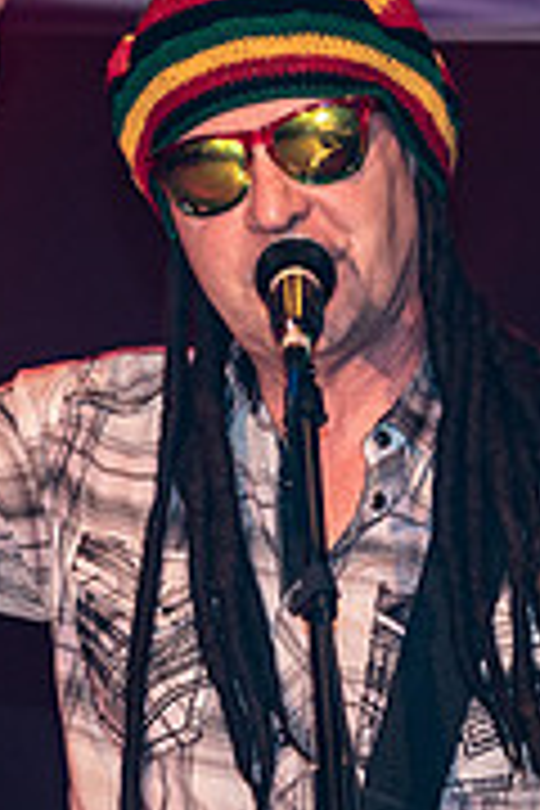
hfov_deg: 3.1
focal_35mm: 437
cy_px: 570
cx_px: 267
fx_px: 9832
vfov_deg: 4.7
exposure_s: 1/100
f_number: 2.8
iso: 400
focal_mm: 105
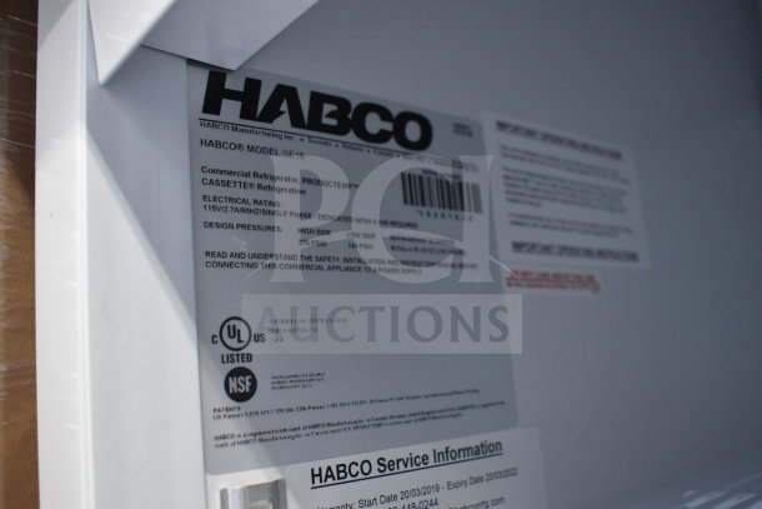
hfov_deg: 55.1
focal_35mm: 34
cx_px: 381
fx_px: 730
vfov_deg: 38.4
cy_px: 254
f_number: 3.8
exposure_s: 1/40
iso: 1400
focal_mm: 23
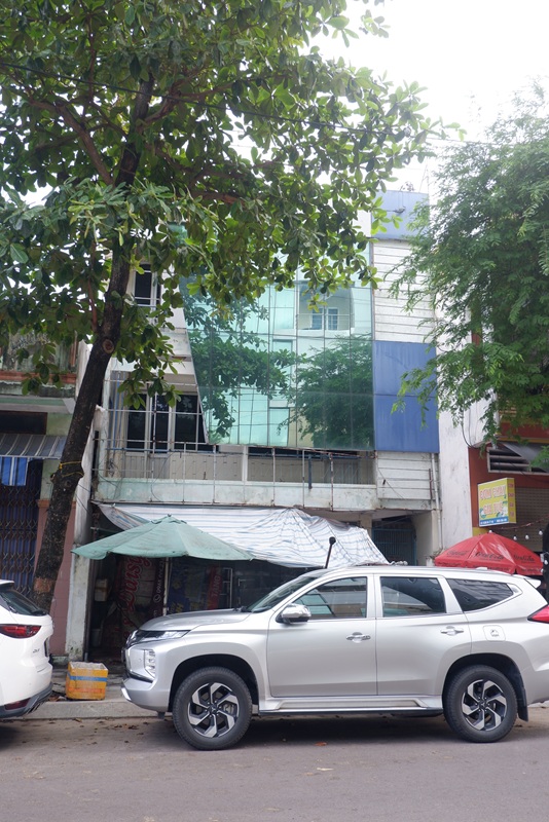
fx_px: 686
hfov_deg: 43.6
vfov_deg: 61.9
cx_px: 274
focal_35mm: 30
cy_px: 411
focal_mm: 20.3
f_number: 4.2
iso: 200
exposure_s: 1/110
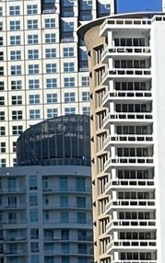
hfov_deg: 4.5
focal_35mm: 285
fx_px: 2048
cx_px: -280
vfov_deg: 7.4
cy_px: 190
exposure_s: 1/4367
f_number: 1.78
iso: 64
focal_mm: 6.86
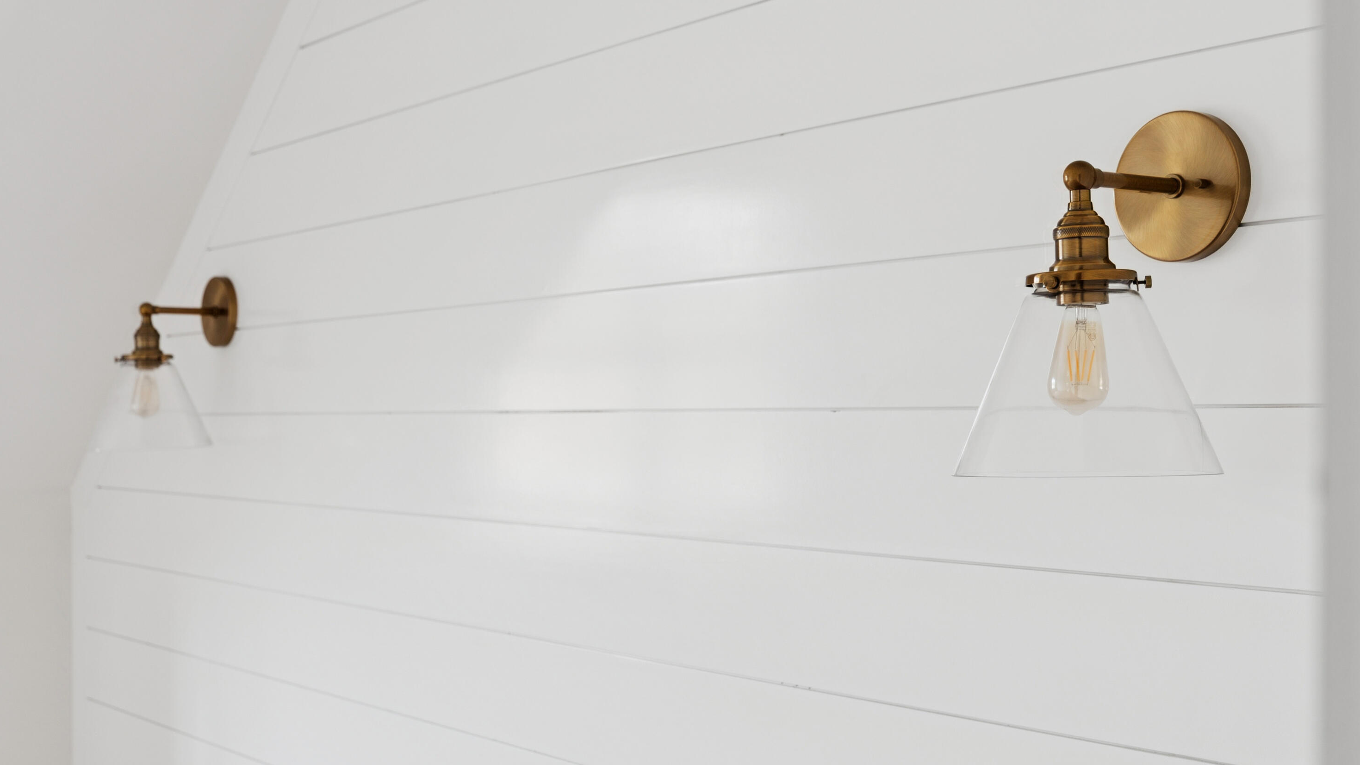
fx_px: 1694
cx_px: 685
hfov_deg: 43.8
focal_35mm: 47
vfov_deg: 25.4
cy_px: 440
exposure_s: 1/20
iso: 320
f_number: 7.1
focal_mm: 43.9
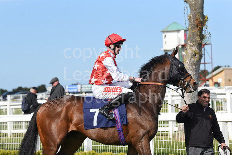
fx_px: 838
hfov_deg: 15.8
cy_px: 78
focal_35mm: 130
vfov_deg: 10.6
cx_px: 116
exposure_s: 1/2500
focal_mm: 130
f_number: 5.6
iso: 400
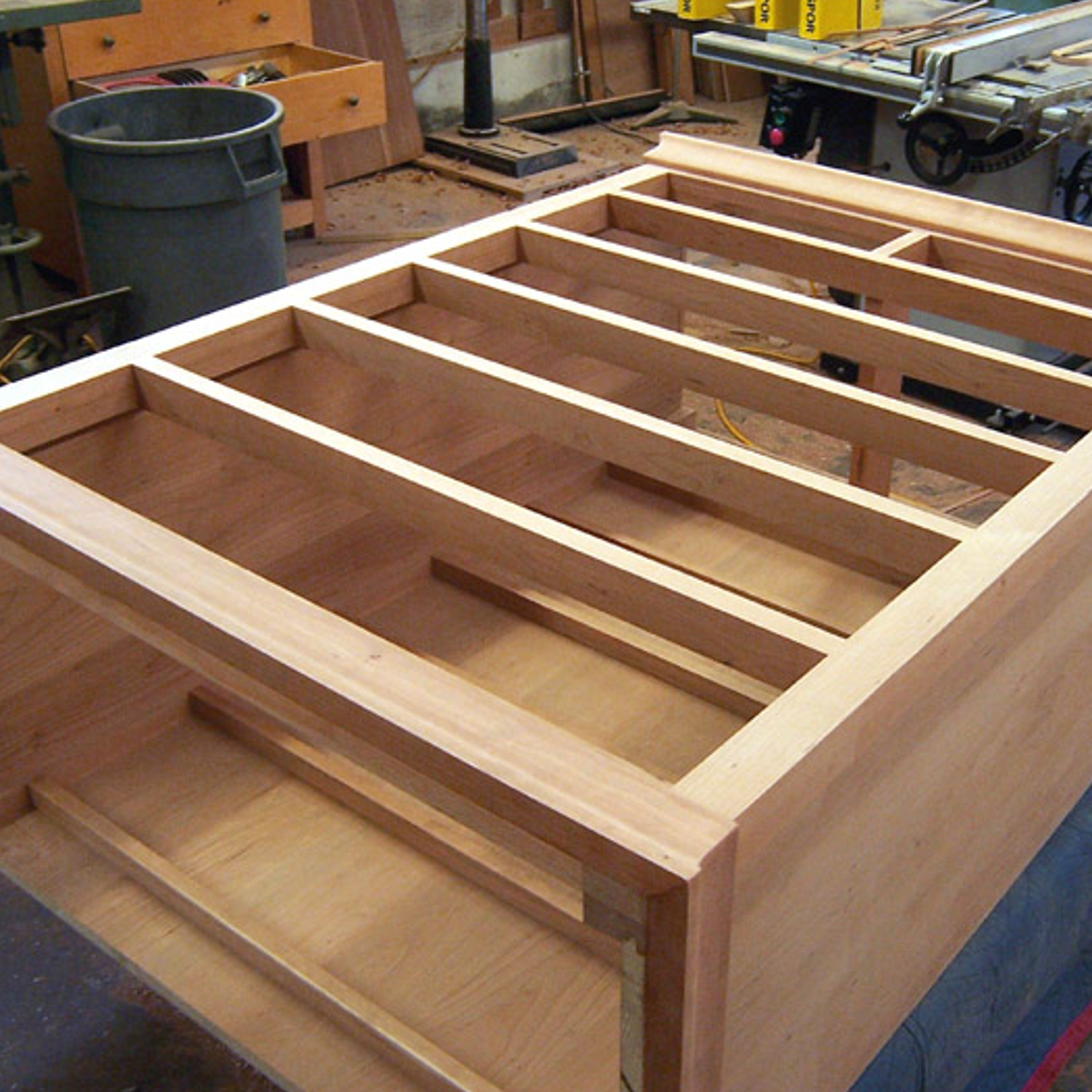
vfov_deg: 41.9
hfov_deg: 41.7
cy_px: 535
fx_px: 1428
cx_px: 647
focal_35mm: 40
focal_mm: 5.5
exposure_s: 1/20
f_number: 3.4
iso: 140
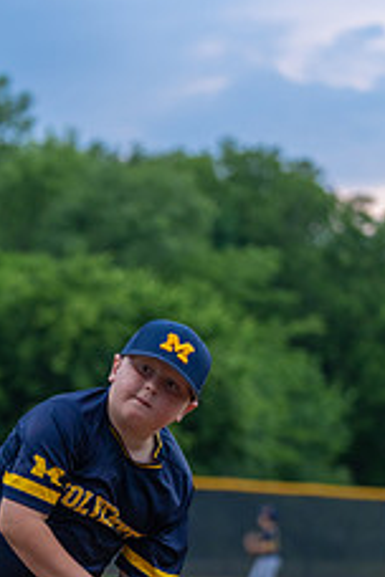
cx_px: 132
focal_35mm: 166
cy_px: 448
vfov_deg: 12.3
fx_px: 2663
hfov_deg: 8.3
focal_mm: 84
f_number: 2.8
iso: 1250
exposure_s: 1/1000
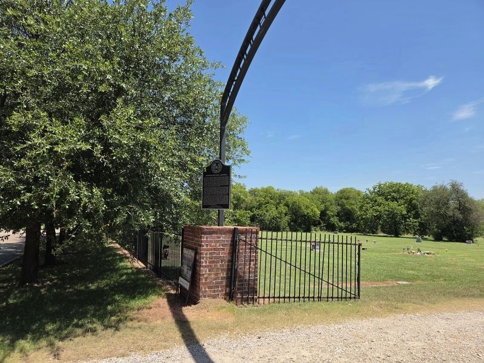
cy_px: 182
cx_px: 242
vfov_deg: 58.9
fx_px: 322
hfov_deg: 73.9
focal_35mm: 23
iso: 80
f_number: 1.8
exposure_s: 1/3589
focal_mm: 5.4
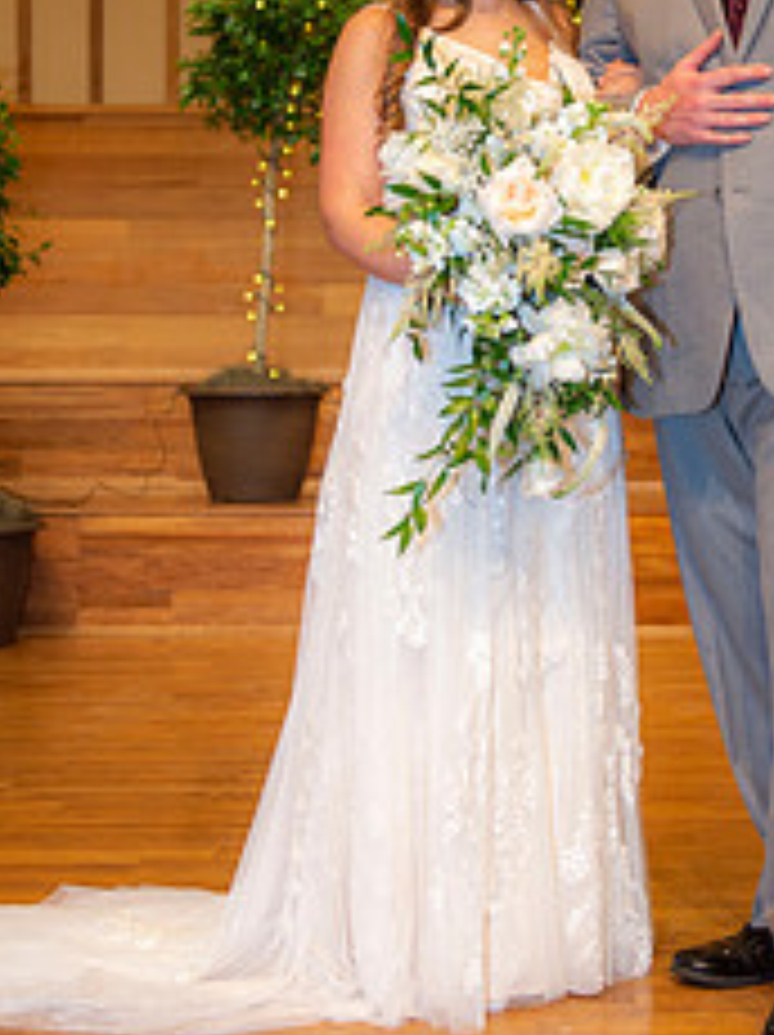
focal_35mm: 79
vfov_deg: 24.5
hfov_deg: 18.5
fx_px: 2360
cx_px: 596
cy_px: 302
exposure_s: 1/160
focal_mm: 42
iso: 800
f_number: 2.8
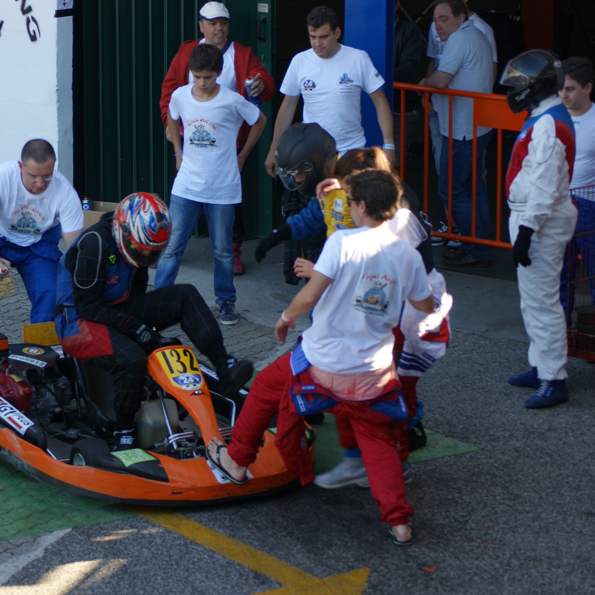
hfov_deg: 12.0
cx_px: 132
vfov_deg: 12.0
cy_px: 321
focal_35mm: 145
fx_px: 2820
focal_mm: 70
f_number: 4.5
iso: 100
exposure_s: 1/125
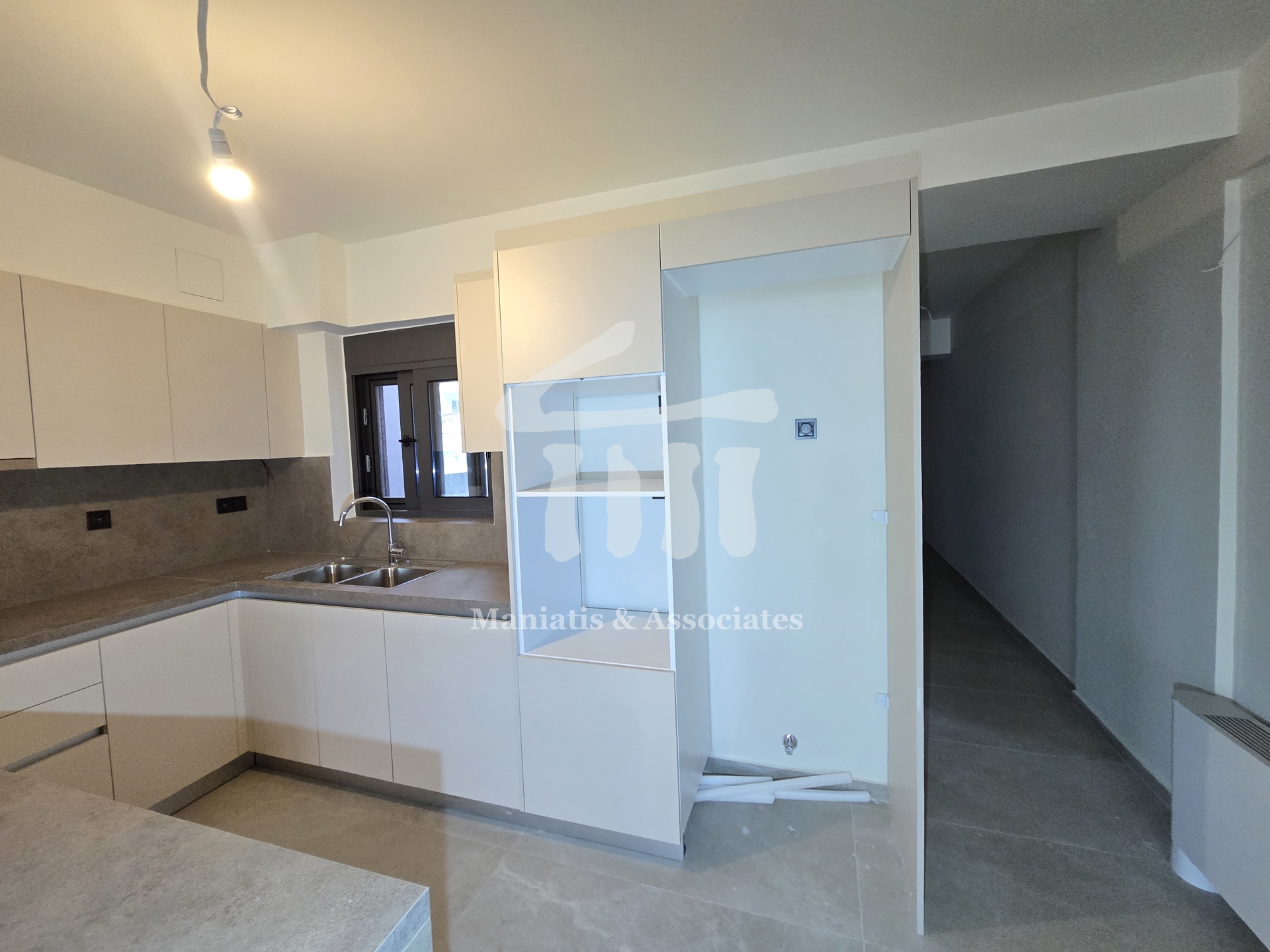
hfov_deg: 106.2
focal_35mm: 13
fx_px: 477
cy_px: 476
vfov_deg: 89.9
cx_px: 635
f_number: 2.2
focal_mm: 2.2
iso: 640
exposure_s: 1/60
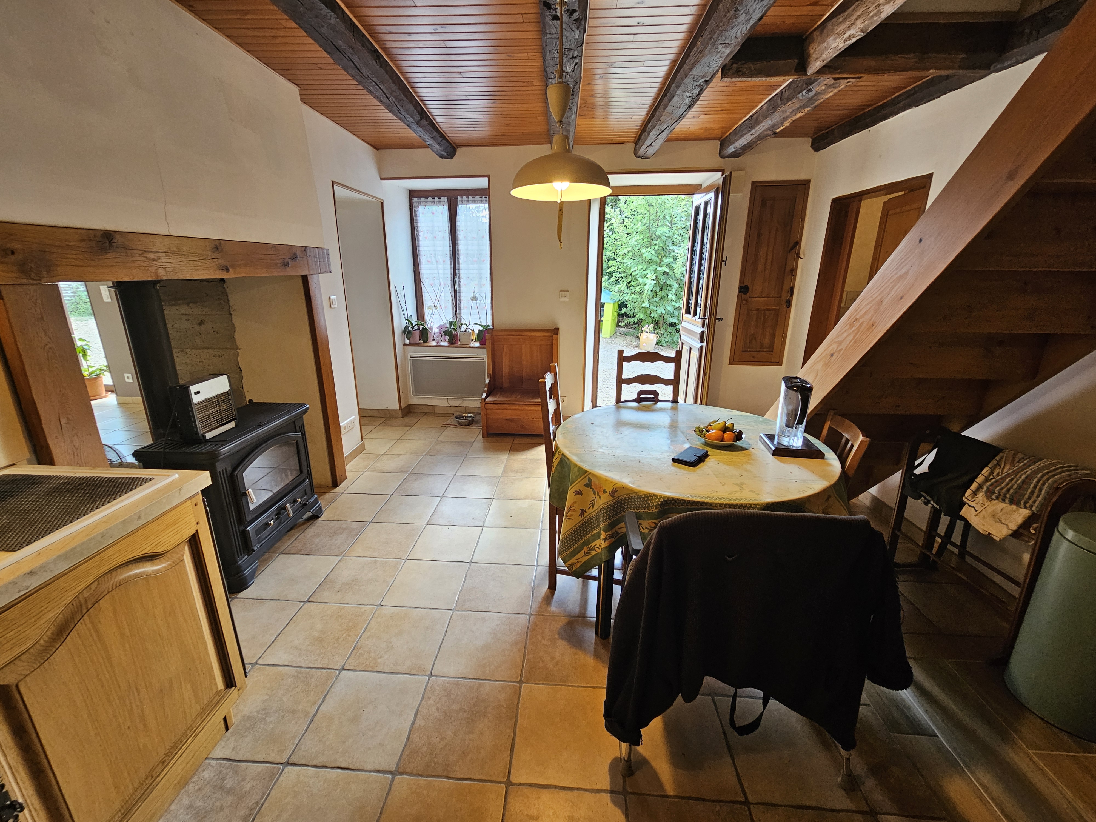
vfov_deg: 89.9
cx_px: 548
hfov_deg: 106.2
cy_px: 411
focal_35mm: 13
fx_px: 412
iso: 160
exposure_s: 1/50
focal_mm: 2.2
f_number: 2.2
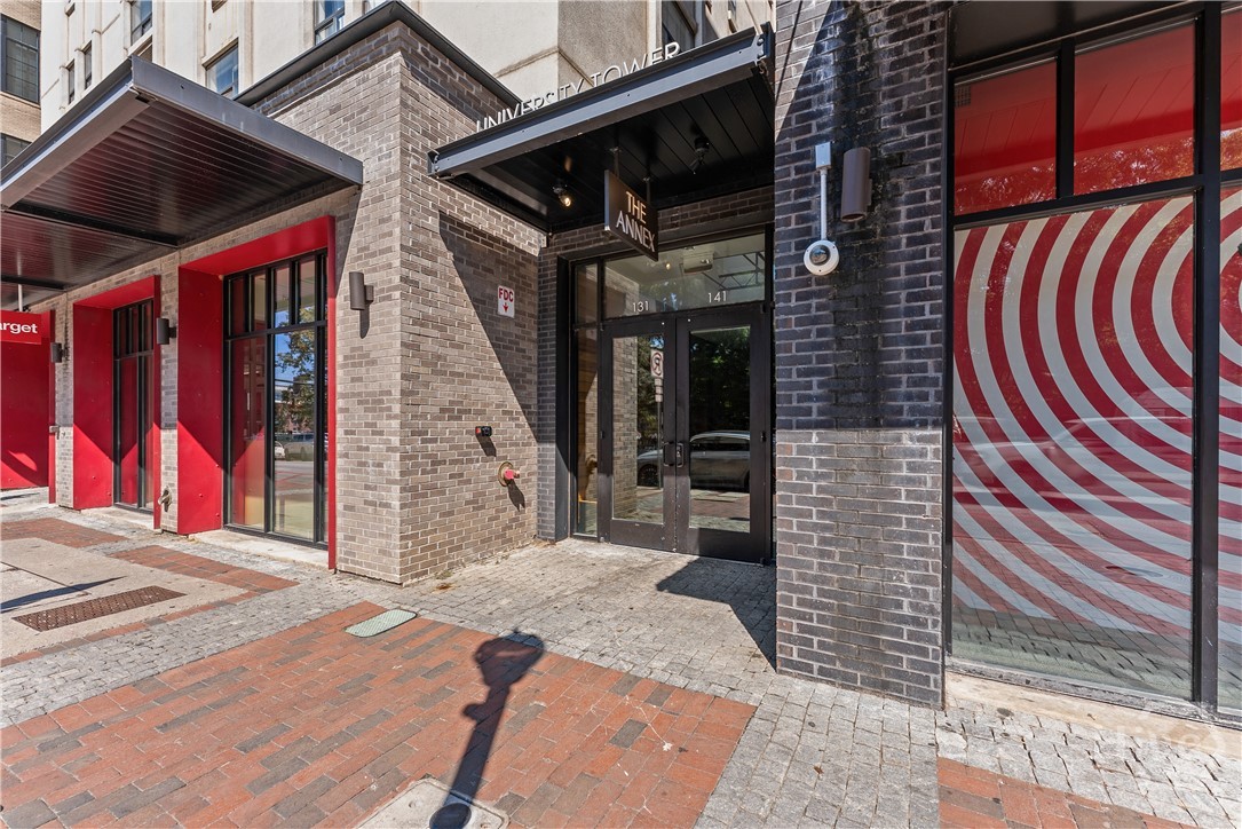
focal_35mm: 14
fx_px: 483
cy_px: 414
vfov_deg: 81.2
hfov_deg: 104.2
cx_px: 621
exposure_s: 1/50
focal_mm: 14
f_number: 5.6
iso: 80
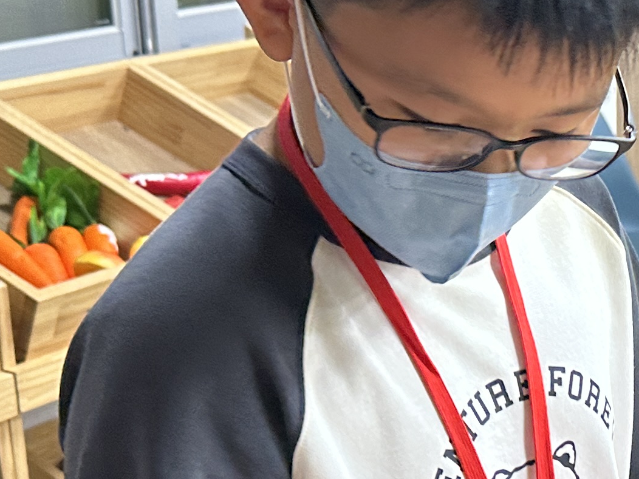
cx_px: 813
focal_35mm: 92
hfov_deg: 19.7
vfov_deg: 15.8
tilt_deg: -21.3
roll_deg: -3.0
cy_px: 447
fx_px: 1698
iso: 200
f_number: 1.78
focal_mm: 6.86
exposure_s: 1/60
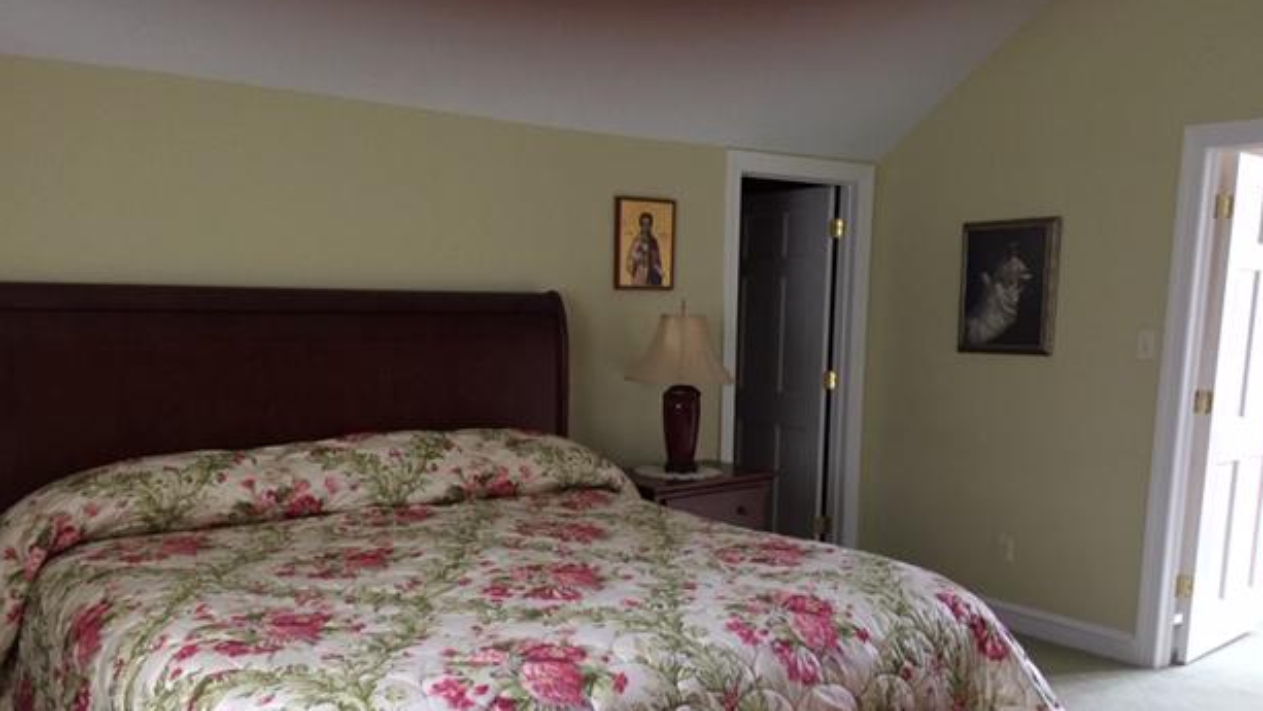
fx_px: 1105
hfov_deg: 59.5
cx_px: 624
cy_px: 482
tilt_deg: -9.6
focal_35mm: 33
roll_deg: +0.8
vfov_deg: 35.3
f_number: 2.2
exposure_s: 1/30
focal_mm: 4.15
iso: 125
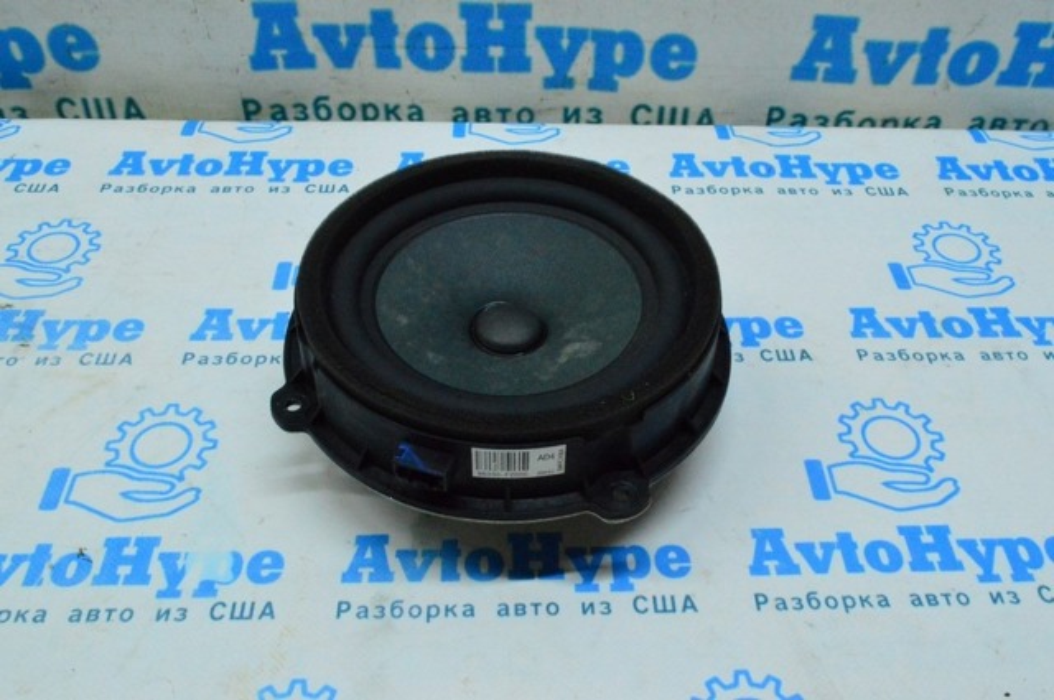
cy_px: 350
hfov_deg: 53.2
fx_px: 1053
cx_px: 527
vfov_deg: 36.8
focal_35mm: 36
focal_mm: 24
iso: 6400
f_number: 25
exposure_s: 1/40
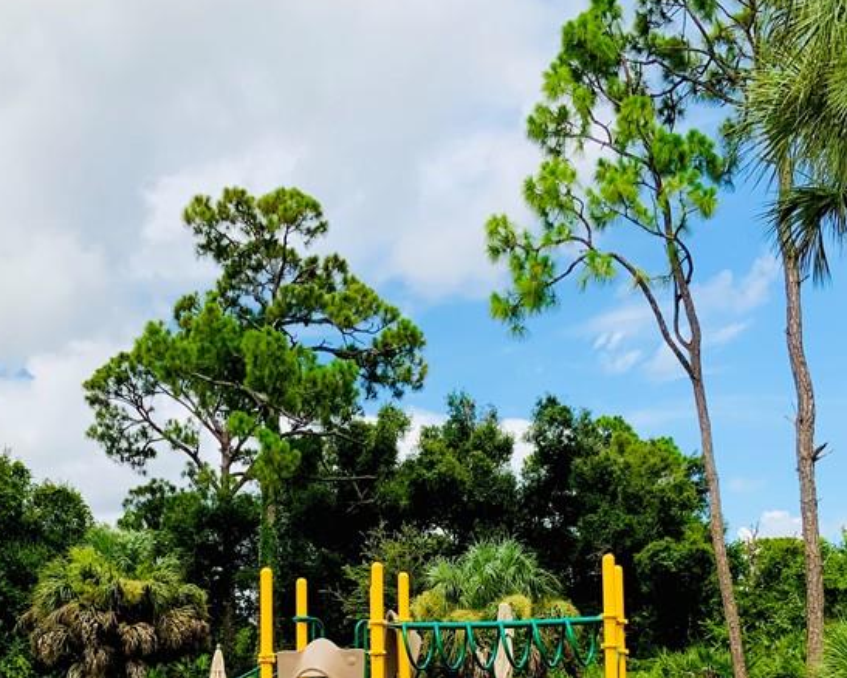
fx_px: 1329
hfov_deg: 35.3
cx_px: 427
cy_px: 579
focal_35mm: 53
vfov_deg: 27.8
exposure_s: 1/2427
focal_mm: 3
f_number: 1.8
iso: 20
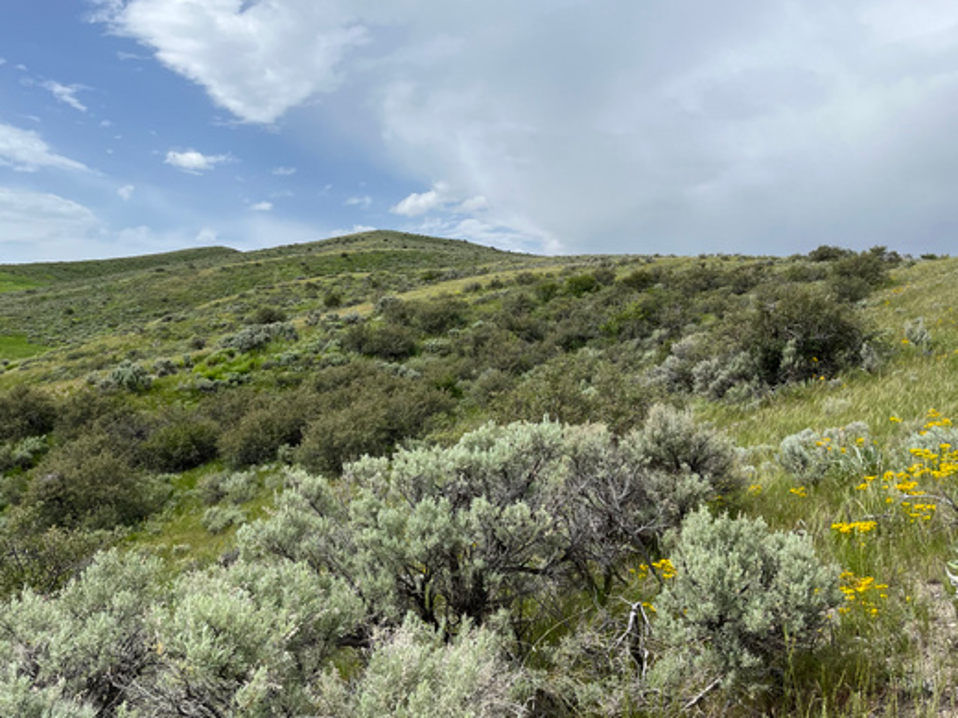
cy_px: 401
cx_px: 497
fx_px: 886
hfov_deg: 56.8
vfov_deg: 44.1
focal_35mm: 32
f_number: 1.6
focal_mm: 5.1
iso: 50
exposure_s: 1/4149
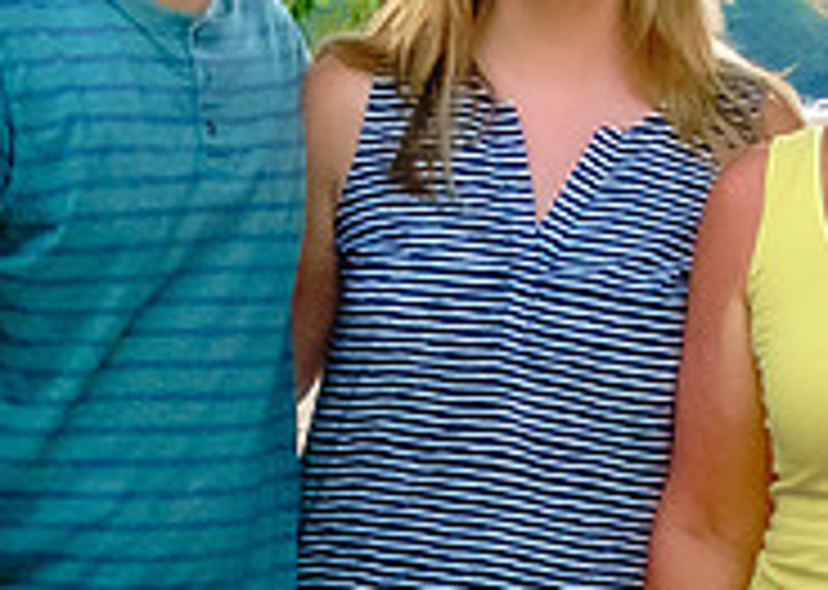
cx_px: 861
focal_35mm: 175
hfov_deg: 11.4
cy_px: 765
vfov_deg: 8.1
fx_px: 4111
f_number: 5
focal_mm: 12.63
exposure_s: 1/100
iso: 1000
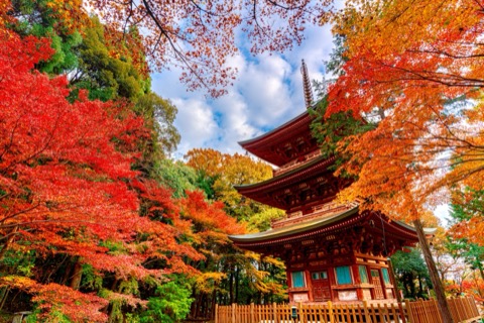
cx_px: 242
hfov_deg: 84.0
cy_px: 162
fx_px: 269
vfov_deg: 61.9
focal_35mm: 20
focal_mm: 20
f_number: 8
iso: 100
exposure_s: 1/15
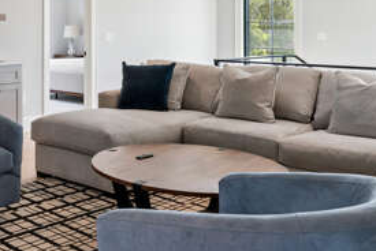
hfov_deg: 34.8
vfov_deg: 25.0
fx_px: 554
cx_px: 22
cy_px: 35
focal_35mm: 53
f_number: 8
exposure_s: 1/8
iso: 250
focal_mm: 19
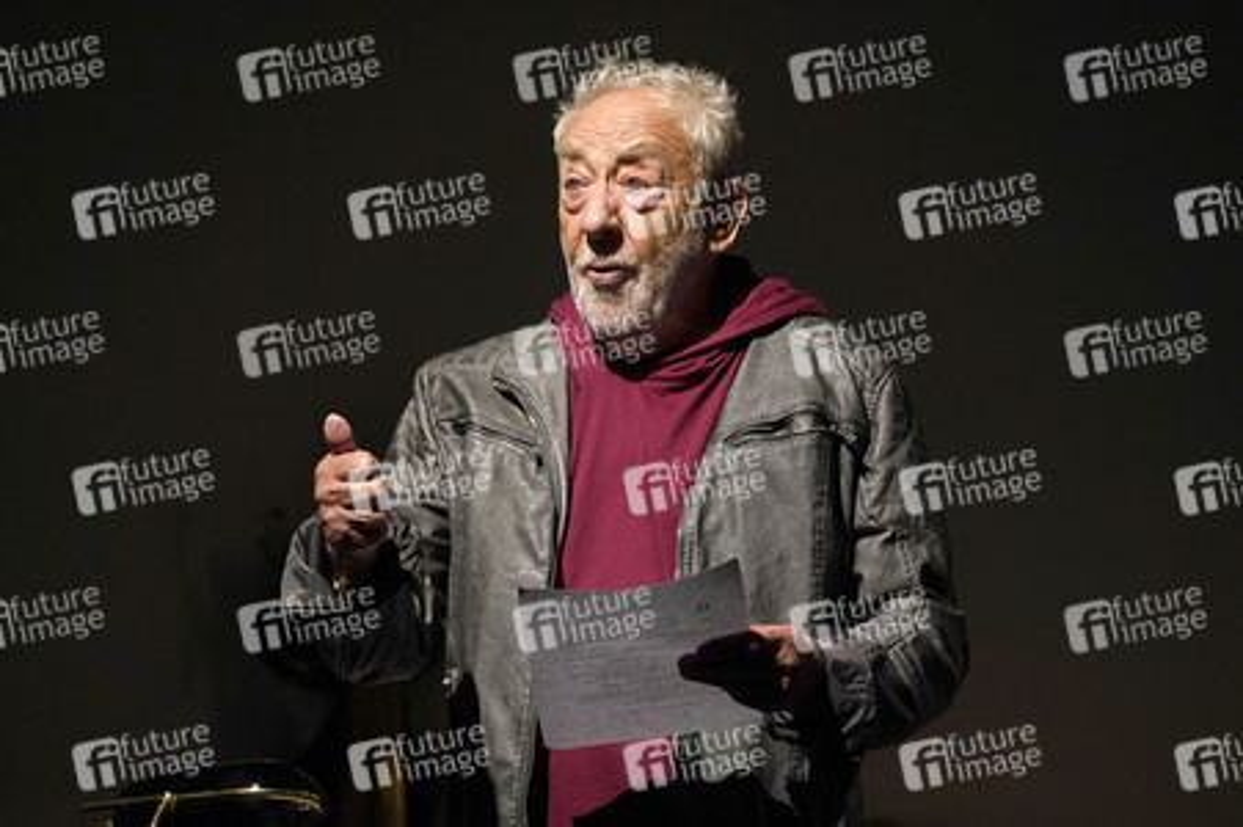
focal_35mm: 179
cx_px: 622
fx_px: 6176
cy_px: 414
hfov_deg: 11.5
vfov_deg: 7.7
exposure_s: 1/200
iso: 2000
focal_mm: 179
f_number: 5.6
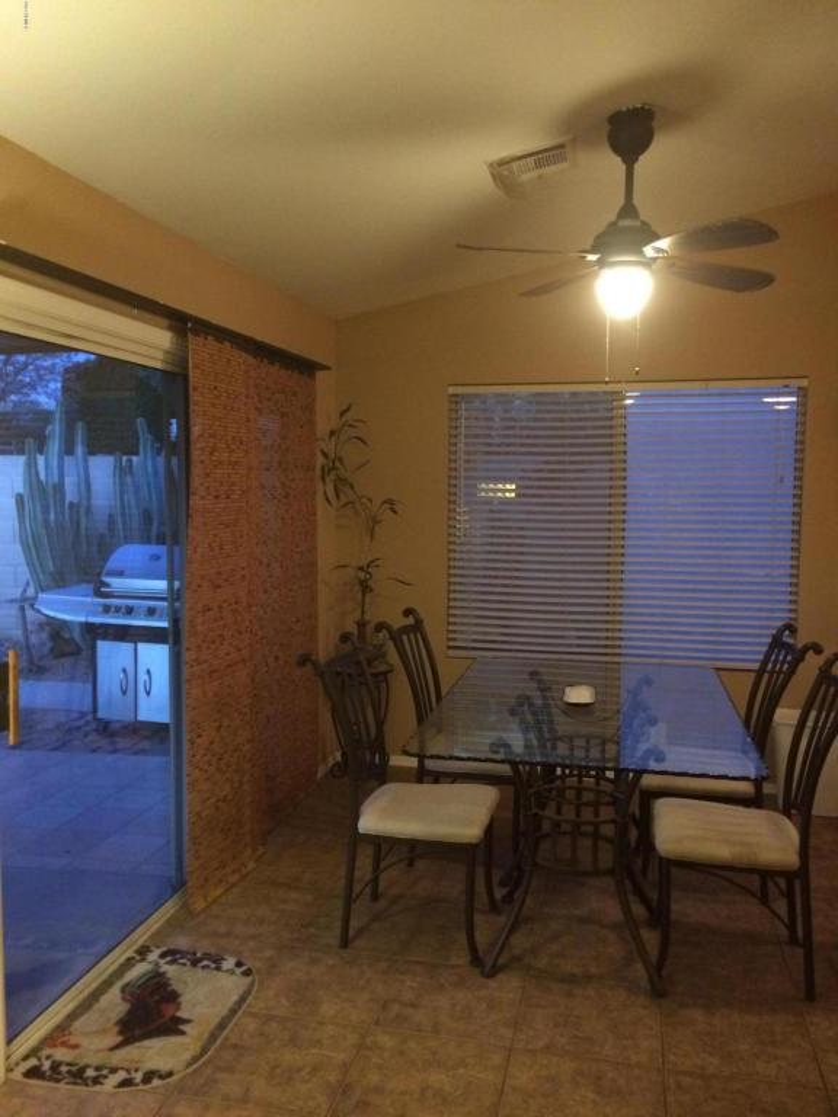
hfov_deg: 48.2
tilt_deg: -5.1
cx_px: 419
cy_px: 558
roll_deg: +0.6
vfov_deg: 61.7
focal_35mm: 29
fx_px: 936
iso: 400
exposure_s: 1/15
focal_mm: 4.15
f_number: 2.2
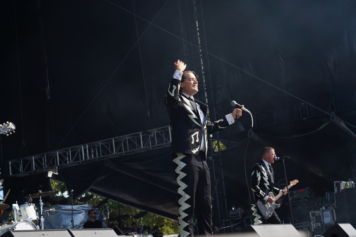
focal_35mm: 72
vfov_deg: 18.9
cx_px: 178
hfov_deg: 28.1
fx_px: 712
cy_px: 118
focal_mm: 72
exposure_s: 1/200
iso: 100
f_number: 6.3
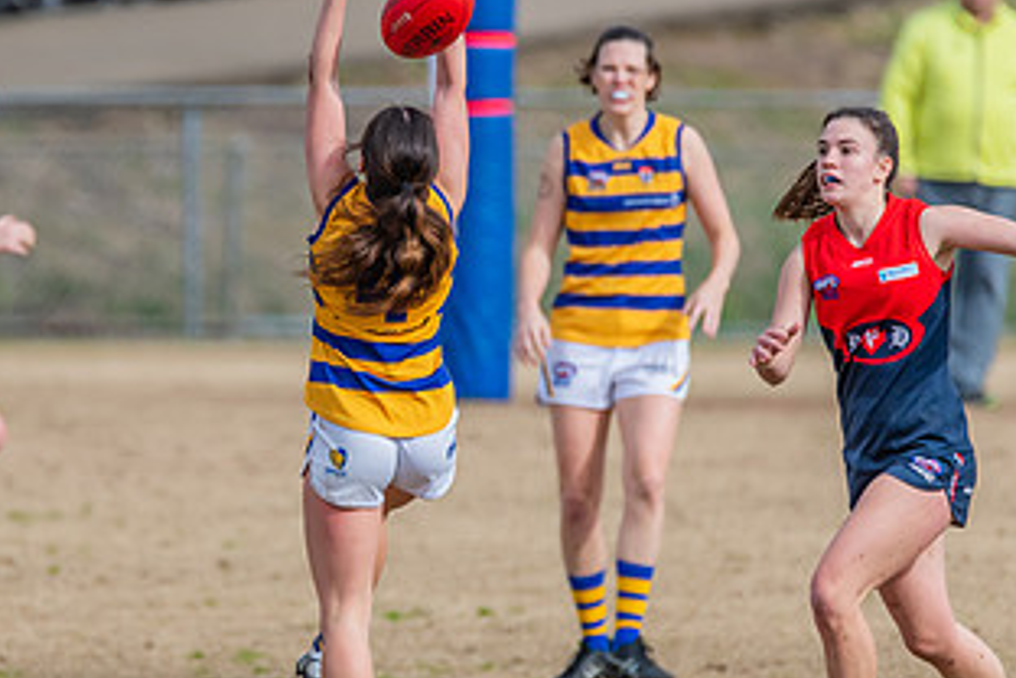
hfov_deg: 1.7
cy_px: 388
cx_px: 341
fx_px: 34090
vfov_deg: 1.1
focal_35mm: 1208
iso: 800
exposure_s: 1/2000
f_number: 7.1
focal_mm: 600
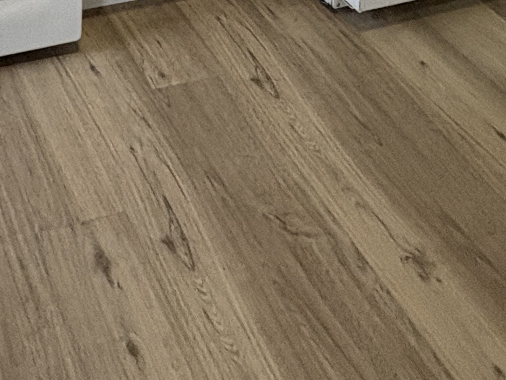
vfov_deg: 15.5
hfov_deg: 27.6
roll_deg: +0.6
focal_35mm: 65
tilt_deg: -8.2
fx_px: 950
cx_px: -29
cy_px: -466
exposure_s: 1/120
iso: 125
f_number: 2.2
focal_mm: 2.22
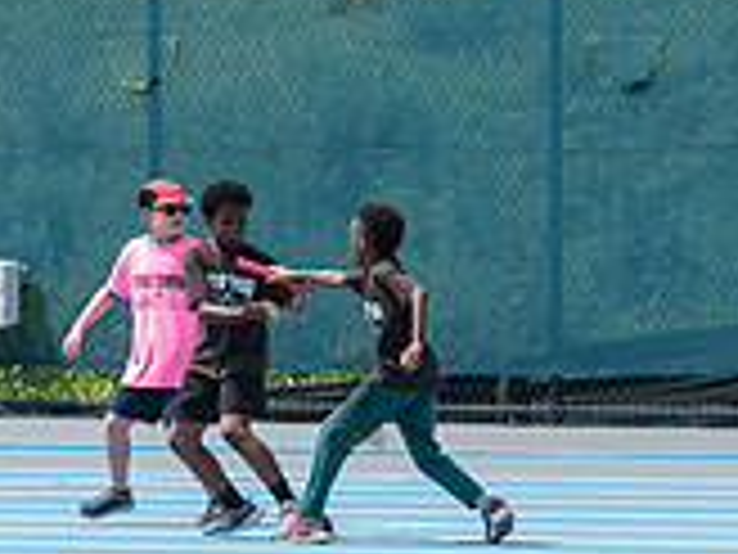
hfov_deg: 2.4
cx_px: 136
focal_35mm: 815
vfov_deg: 1.8
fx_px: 17375
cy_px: 459
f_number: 4.5
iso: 250
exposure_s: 1/1600
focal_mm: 185
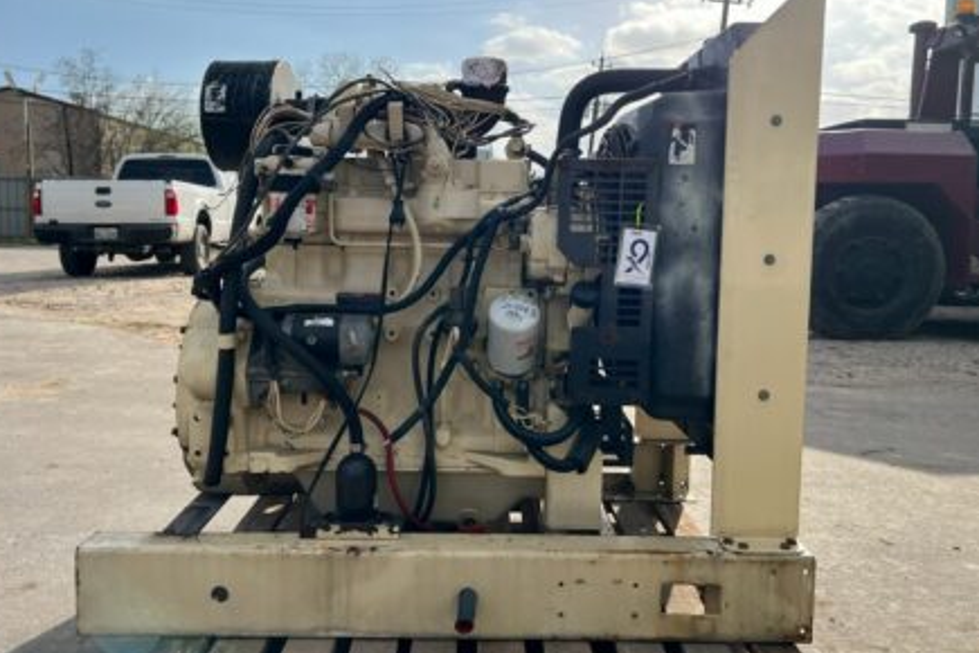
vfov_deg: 46.3
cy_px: 293
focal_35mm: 28
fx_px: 761
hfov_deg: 65.5
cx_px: 475
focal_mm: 5.7
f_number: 1.5
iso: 50
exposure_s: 1/3571
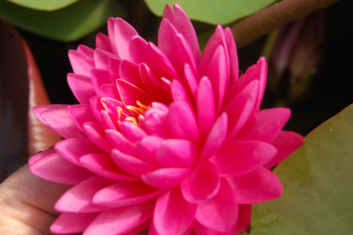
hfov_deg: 29.3
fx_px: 676
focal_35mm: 69
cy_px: 118
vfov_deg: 19.7
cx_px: 176
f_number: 8
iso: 200
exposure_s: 1/250
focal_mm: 46
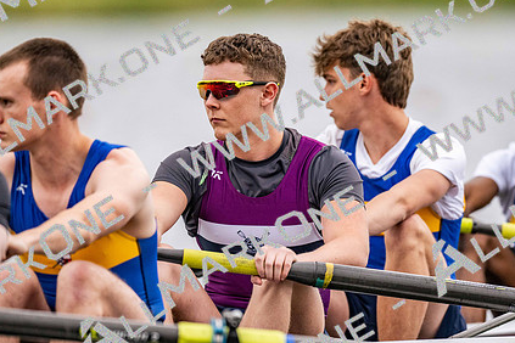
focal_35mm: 823
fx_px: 11773
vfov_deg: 1.7
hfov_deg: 2.5
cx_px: 328
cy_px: 182
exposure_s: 1/2500
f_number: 4
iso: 1400
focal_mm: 600
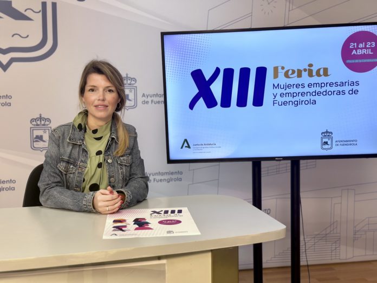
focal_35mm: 48
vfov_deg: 30.3
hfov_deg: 39.7
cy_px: 142
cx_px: 188
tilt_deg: -5.1
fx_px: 523
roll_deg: +0.1
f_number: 1.78
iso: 80
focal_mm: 6.86
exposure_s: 1/180
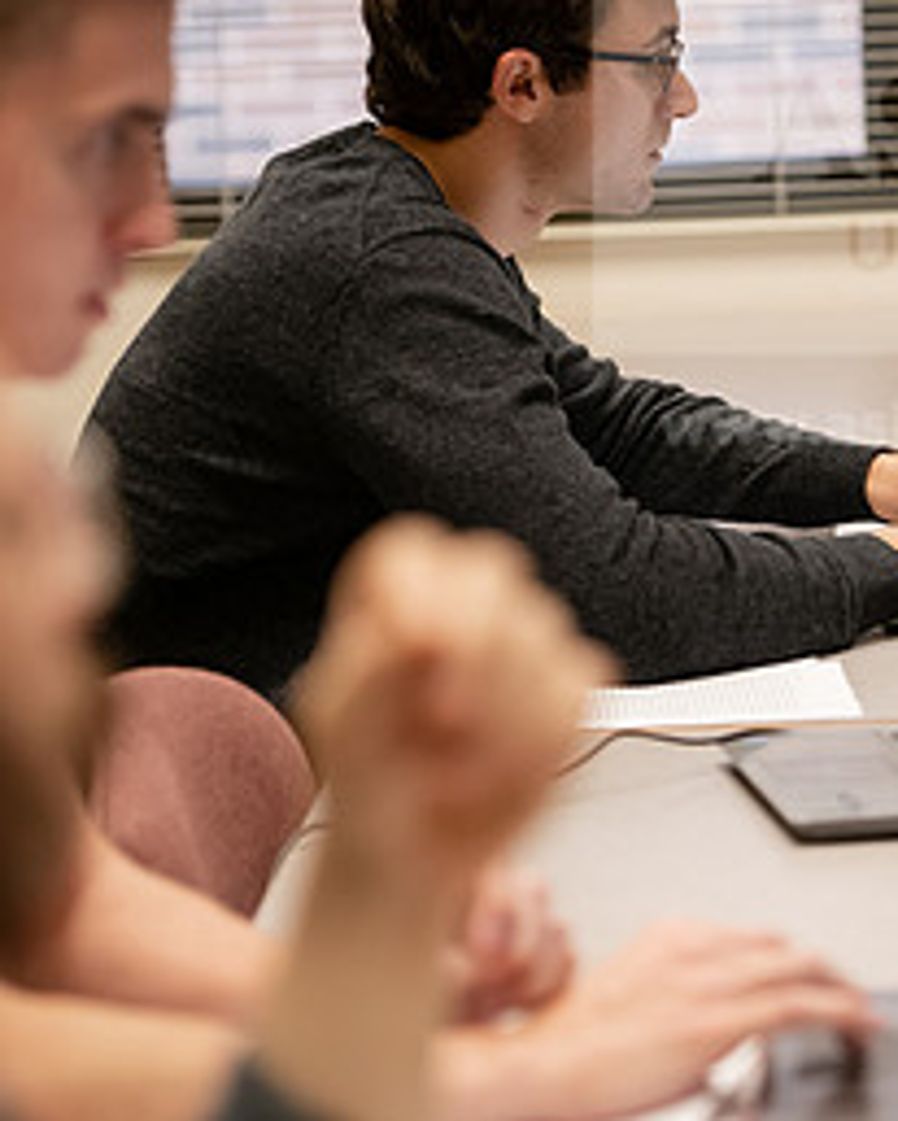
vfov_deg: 9.6
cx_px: 462
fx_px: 6670
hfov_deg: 7.7
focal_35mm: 201
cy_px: 517
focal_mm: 95
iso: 1600
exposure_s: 1/200
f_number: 3.2
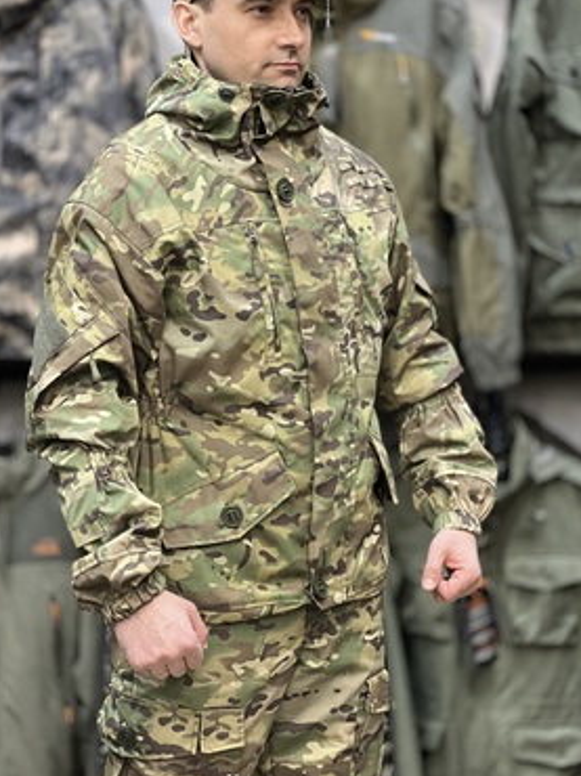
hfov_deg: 14.8
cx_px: 271
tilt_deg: -3.3
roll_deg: +1.7
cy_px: 363
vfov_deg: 19.6
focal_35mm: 100
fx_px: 2240
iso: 250
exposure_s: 1/33
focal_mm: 9
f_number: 2.8
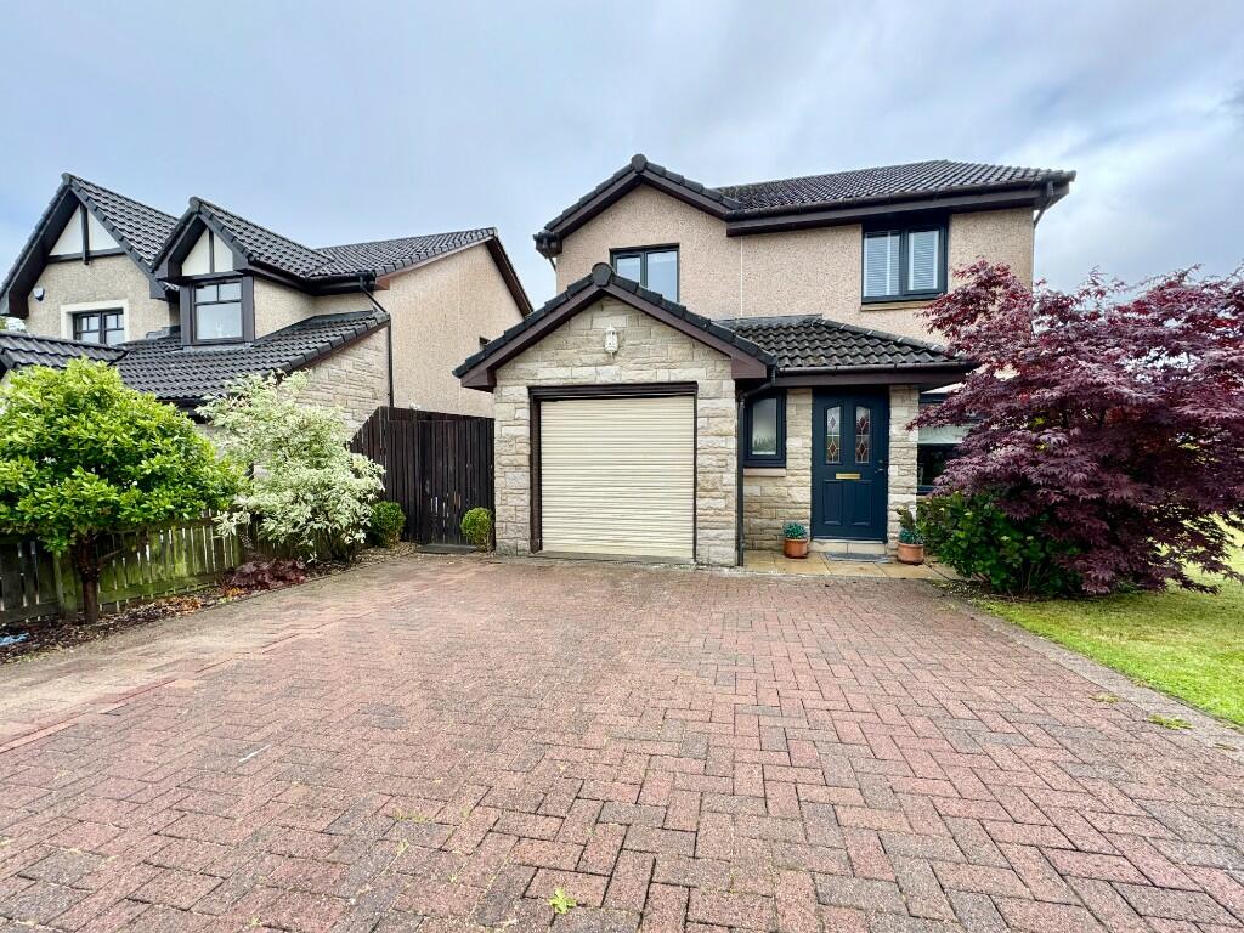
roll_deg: +0.3
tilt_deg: -1.7
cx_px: 622
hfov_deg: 102.1
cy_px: 466
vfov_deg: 85.7
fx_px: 503
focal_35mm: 14
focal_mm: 2.22
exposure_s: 1/416
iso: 40
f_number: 2.2
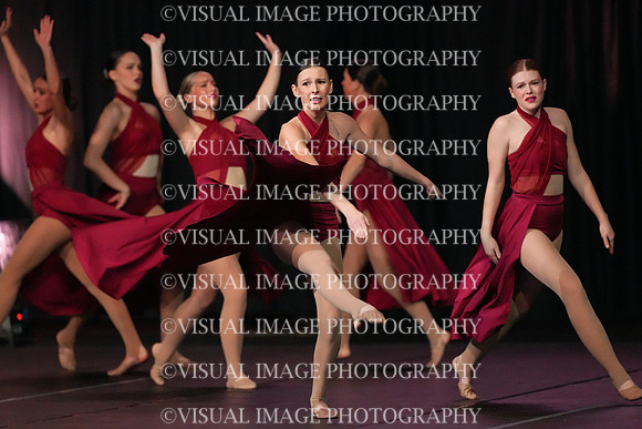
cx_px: 321
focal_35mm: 300
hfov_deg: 6.9
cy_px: 214
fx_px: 5351
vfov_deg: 4.6
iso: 16000
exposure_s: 1/1250
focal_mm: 300
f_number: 3.5
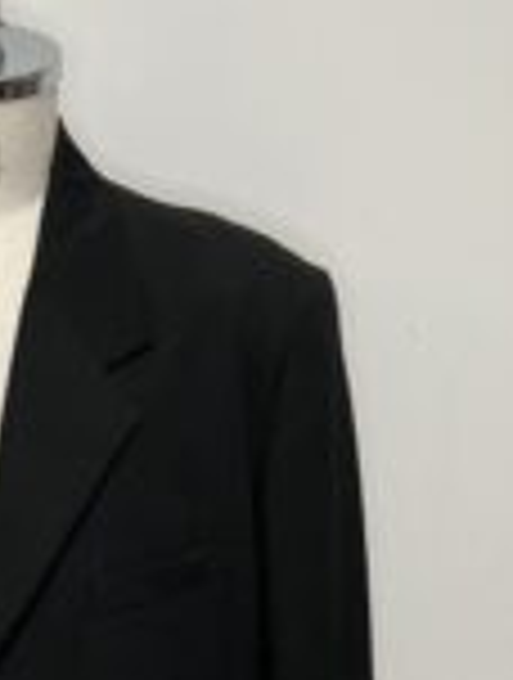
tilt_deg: -15.7
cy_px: 675
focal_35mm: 74
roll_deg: +0.8
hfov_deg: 19.4
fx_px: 1456
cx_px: -9
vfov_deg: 25.0
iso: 125
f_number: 1.8
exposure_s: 1/50
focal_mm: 3.99
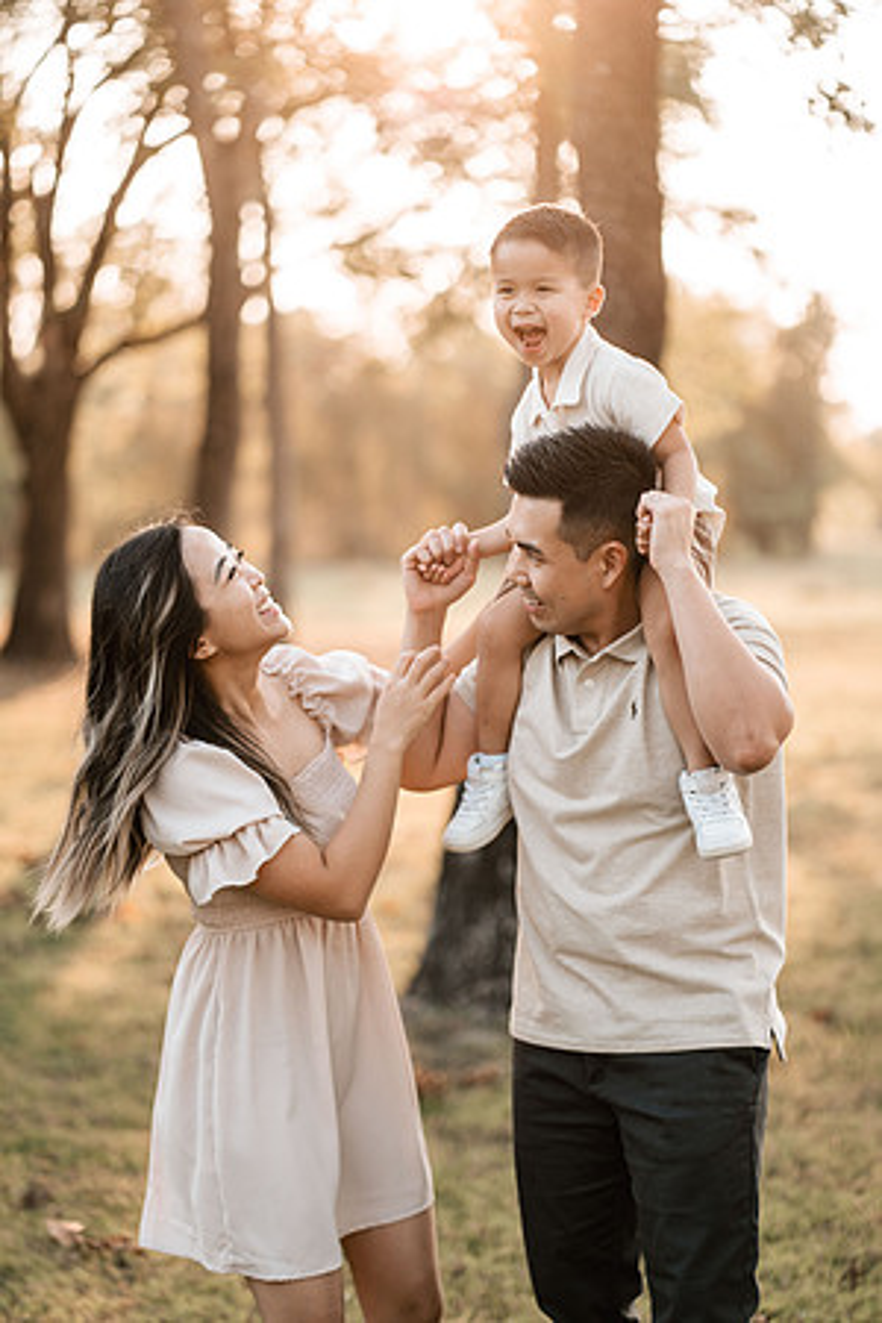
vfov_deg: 23.9
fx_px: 3124
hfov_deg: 16.1
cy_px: 662
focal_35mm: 85
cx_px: 441
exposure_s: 1/1000
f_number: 2
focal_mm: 85
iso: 320
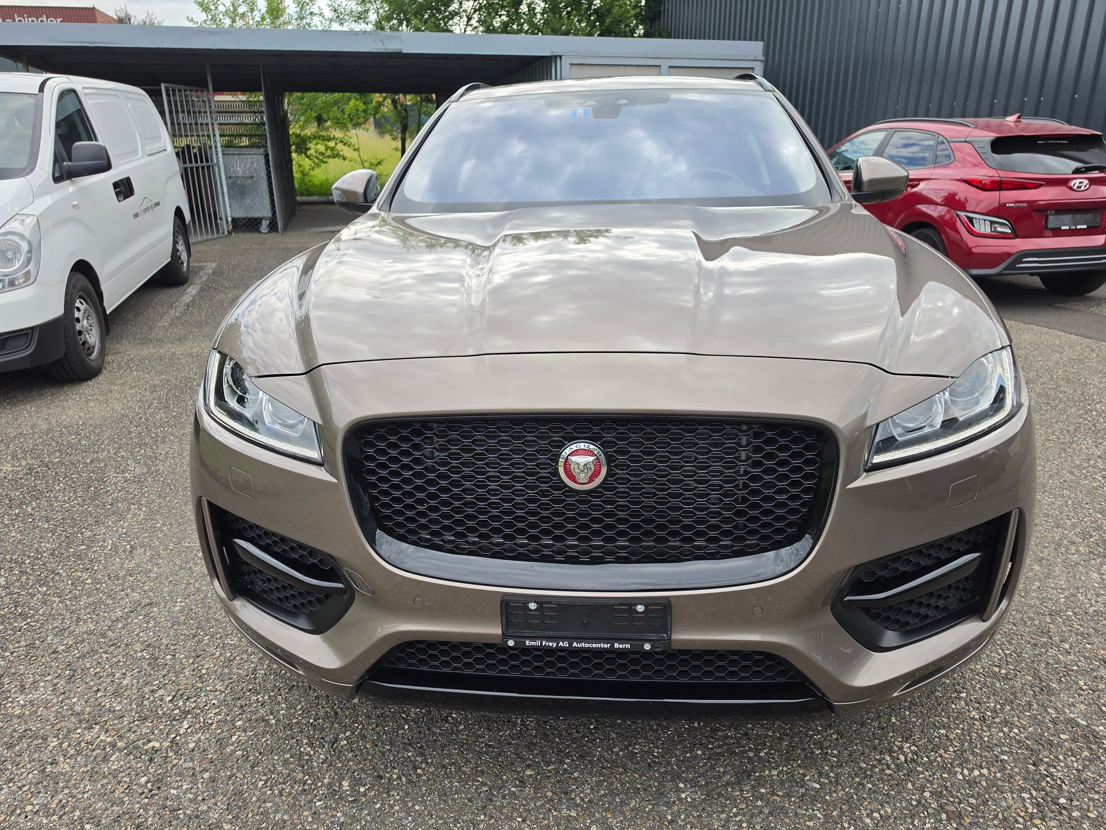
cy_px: 415
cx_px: 553
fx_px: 735
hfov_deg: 73.9
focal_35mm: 23
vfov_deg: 58.9
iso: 64
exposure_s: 1/1930
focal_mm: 6.5
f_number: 1.4
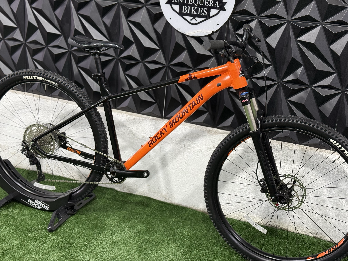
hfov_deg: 39.7
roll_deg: -5.3
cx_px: 174
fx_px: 483
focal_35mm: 48
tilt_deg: -18.1
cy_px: 130
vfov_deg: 30.3
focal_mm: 6.76
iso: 160
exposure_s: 1/60
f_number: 1.78
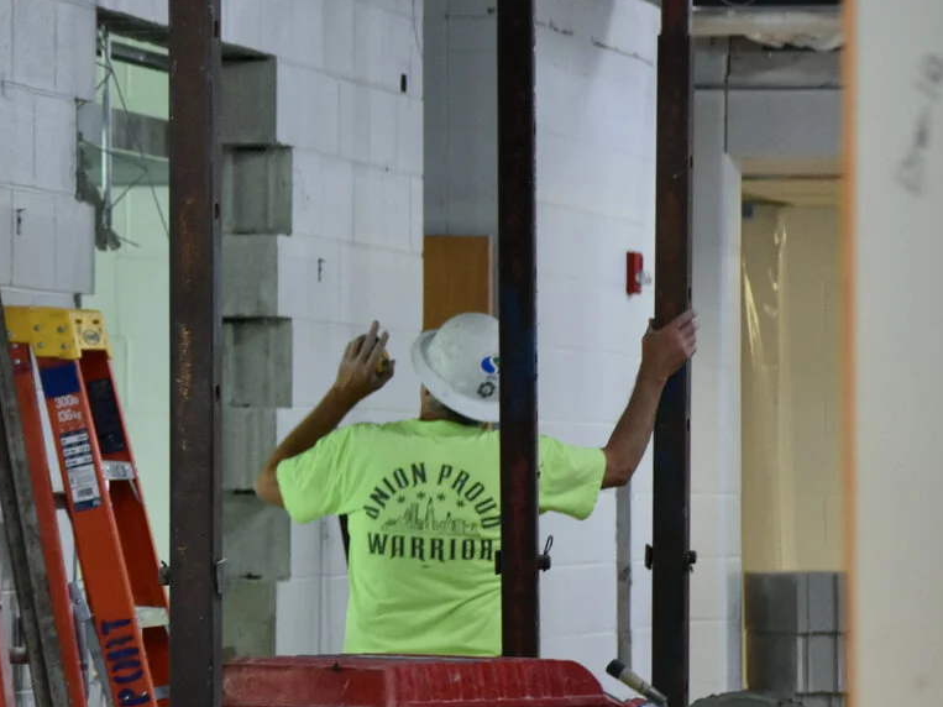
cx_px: 39
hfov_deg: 7.3
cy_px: 279
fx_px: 7409
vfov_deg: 5.5
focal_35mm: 272
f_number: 4.5
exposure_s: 1/60
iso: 1400
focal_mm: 90
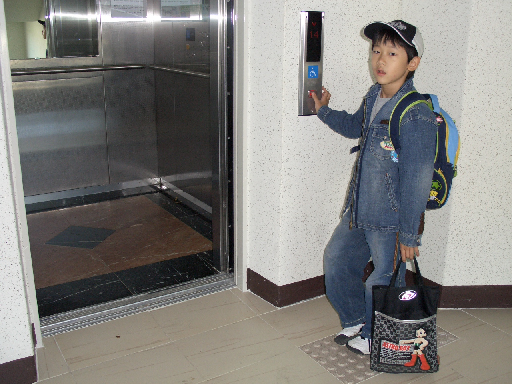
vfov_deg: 39.7
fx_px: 532
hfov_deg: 51.4
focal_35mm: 36
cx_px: 256
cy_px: 192
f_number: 2.9
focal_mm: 7.8
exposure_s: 1/60
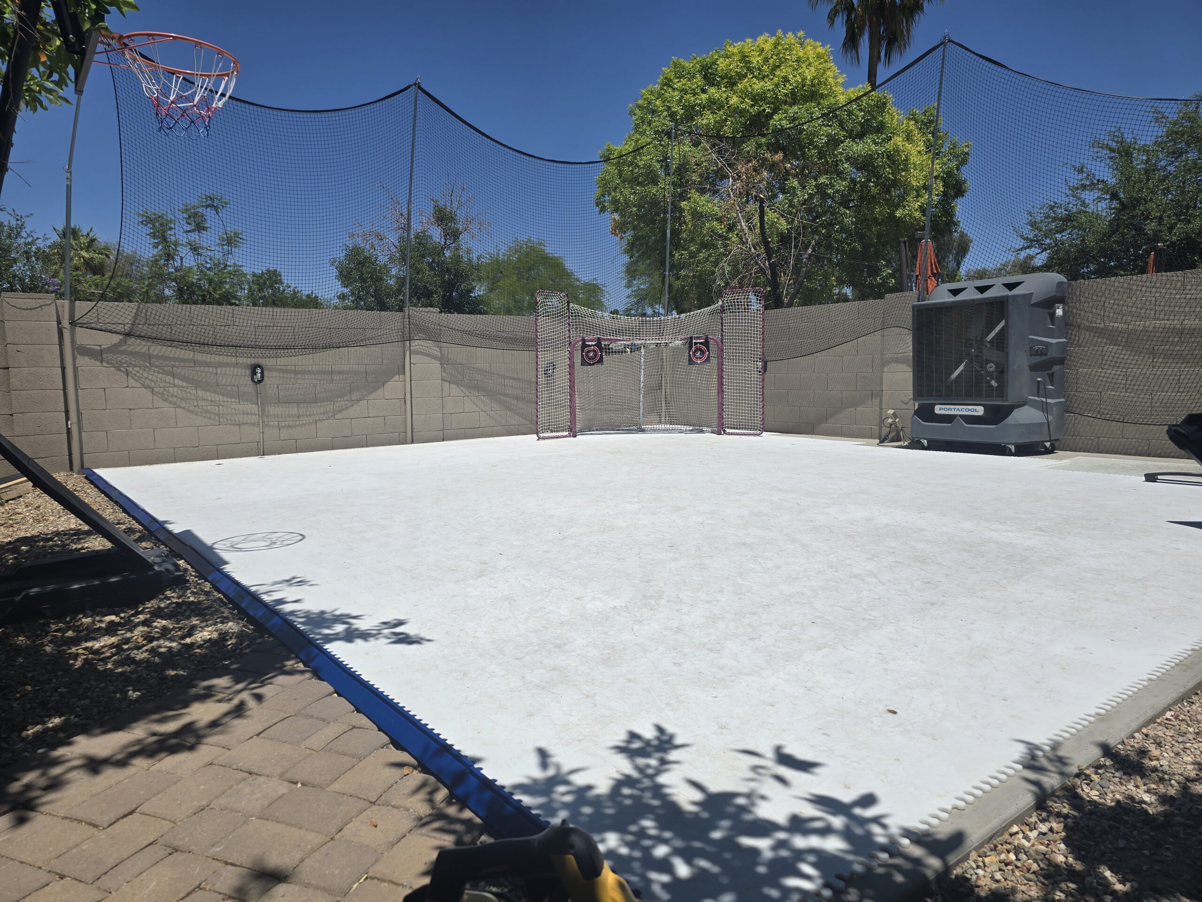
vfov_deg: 58.9
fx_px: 799
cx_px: 601
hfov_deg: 73.9
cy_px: 451
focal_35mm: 23
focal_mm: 6.3
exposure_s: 1/1978
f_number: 1.7
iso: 12
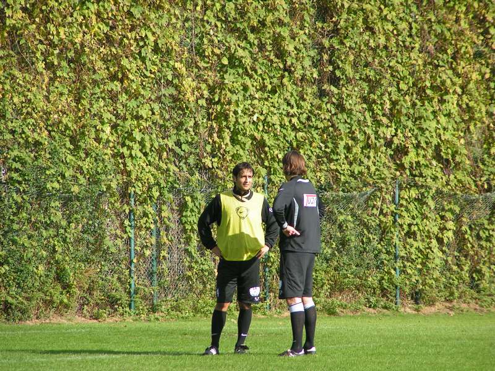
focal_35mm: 380
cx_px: 248
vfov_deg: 3.9
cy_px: 186
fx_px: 5434
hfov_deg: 5.2
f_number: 3.5
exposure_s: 1/400
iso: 50
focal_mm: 58
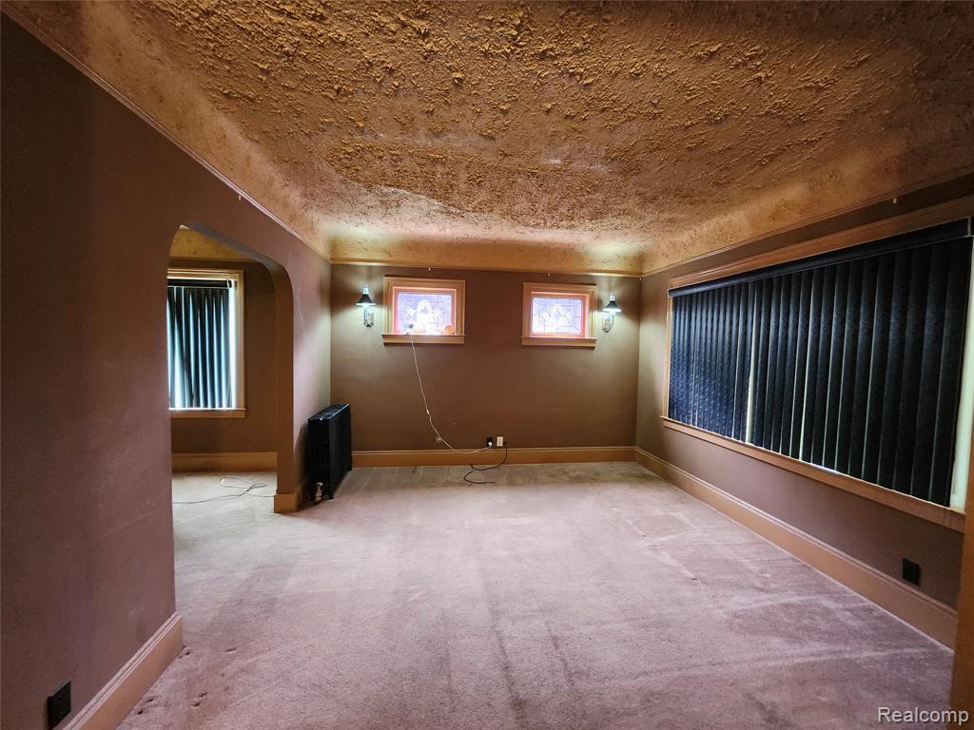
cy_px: 365
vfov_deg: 89.9
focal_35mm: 13
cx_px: 487
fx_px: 366
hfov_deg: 106.2
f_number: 2.2
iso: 640
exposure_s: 1/30
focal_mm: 1.74
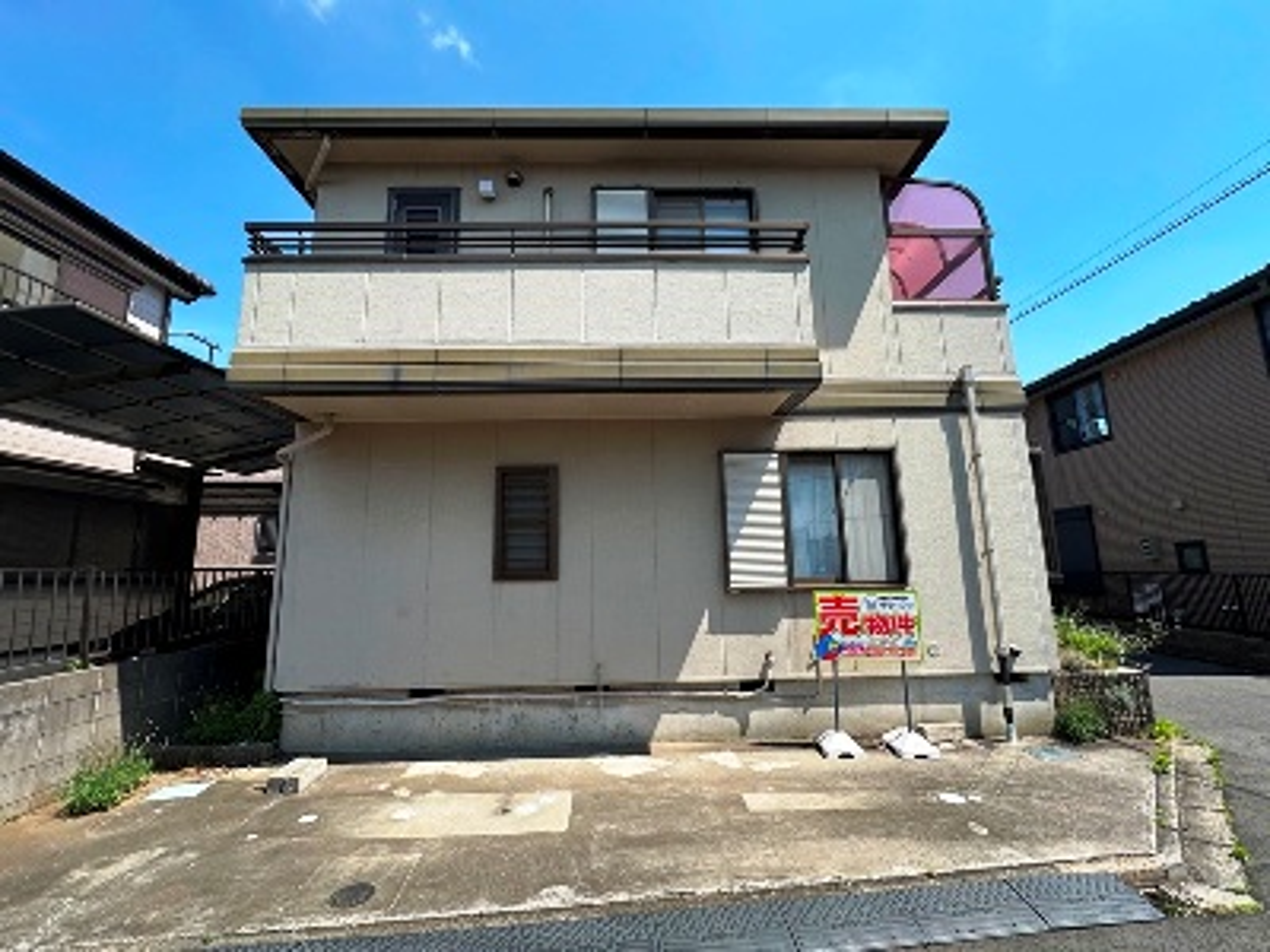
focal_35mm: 14
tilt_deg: +9.5
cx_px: 635
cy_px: 476
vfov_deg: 85.7
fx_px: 514
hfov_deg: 102.1
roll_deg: +0.2
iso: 40
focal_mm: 2.22
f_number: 2.2
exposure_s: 1/1289
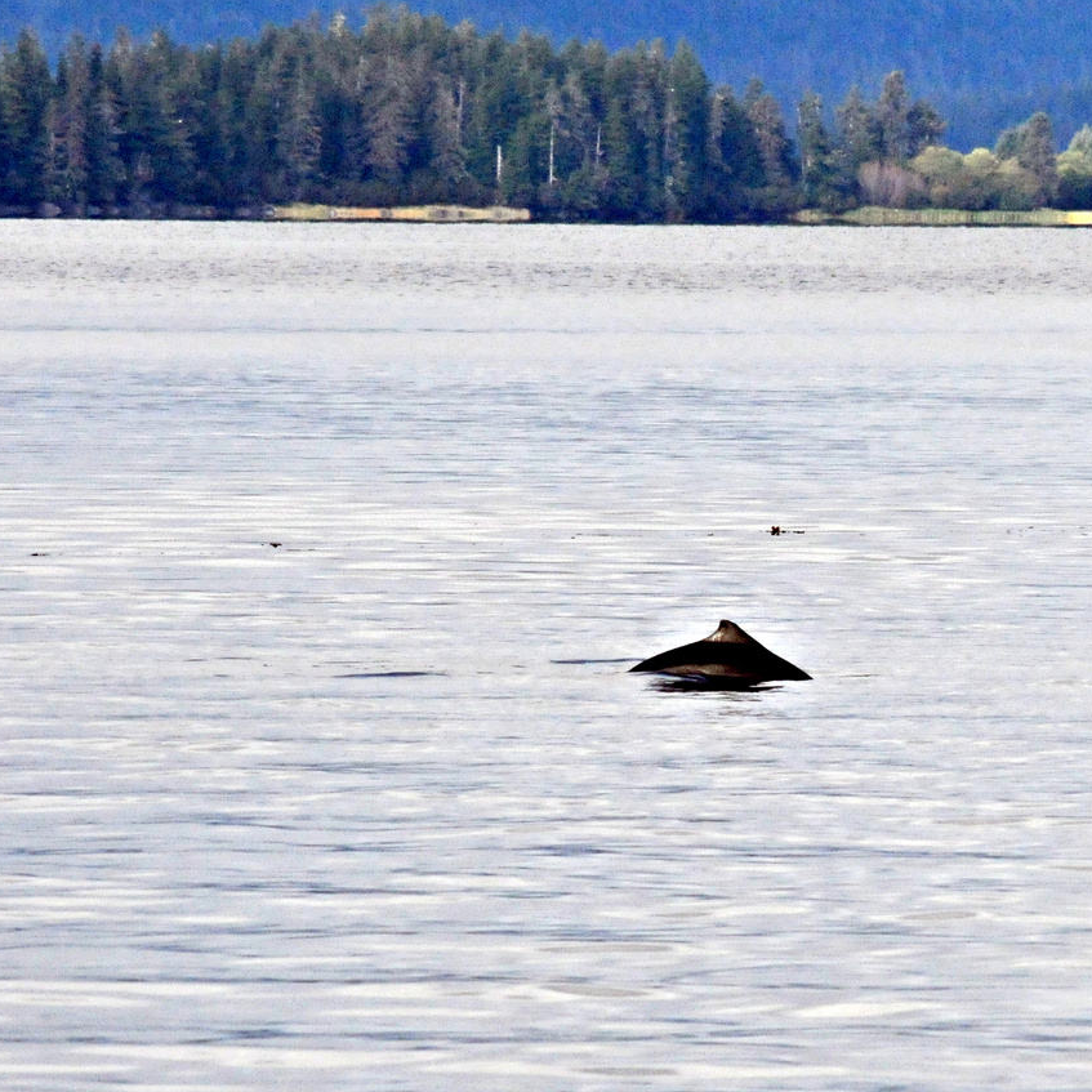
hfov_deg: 4.3
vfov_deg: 4.3
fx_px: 14419
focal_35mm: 404
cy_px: 547
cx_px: 819
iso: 1000
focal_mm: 210
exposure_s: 1/1600
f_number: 13
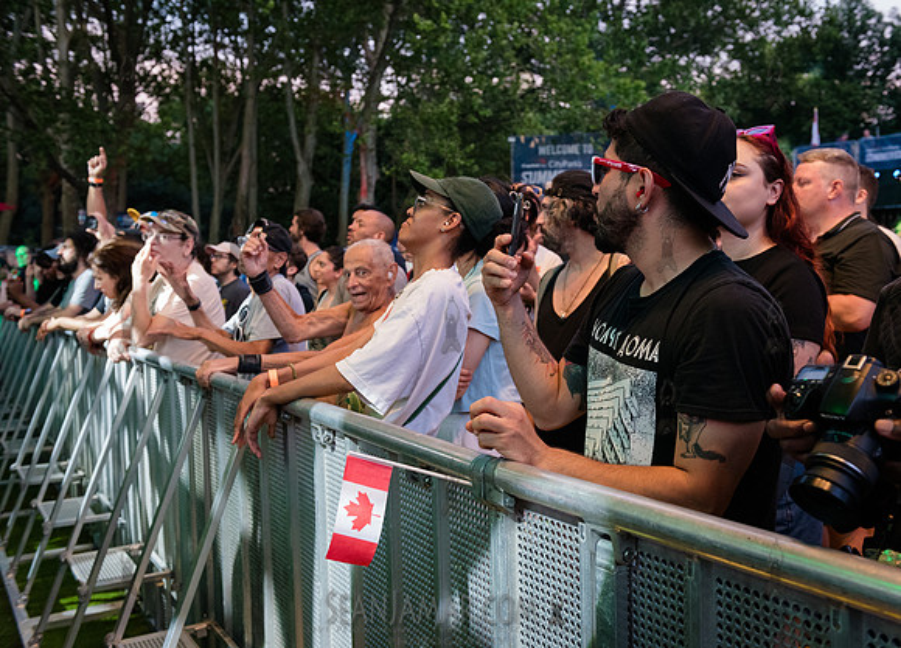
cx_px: 485
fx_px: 931
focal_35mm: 36
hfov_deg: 51.6
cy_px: 324
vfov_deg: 38.4
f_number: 4
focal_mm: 34
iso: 4000
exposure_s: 1/250
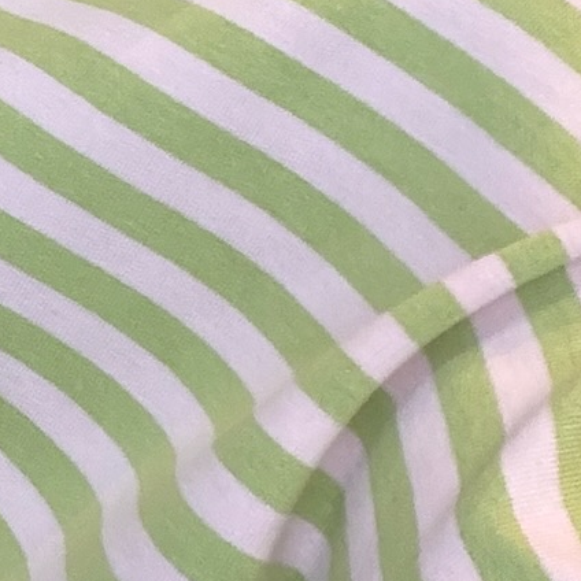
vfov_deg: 13.2
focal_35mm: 128
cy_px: -156
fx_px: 2431
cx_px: -296
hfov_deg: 12.9
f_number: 1.9
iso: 200
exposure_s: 1/60
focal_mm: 2.71
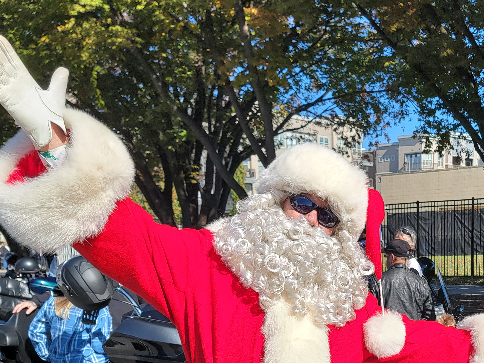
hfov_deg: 38.7
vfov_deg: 28.4
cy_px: 362
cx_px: 359
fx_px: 671
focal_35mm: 48
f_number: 1.8
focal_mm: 6.7
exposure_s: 1/1053
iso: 16
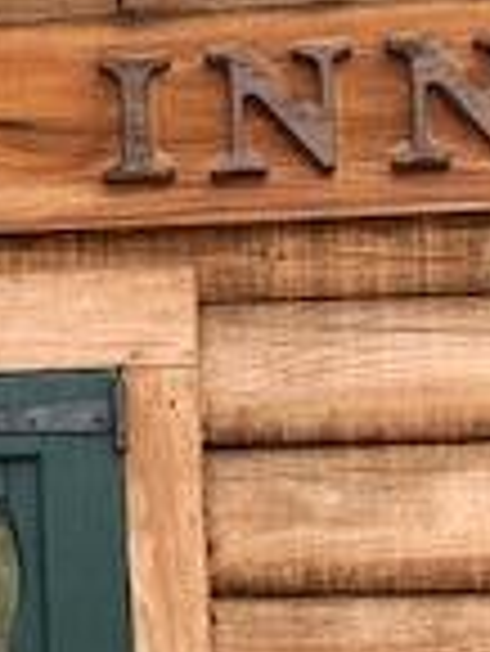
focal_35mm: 115
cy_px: 387
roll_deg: +0.1
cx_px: -180
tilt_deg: +11.2
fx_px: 2167
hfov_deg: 12.4
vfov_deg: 17.1
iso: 25
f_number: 1.8
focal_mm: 4.25
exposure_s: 1/250
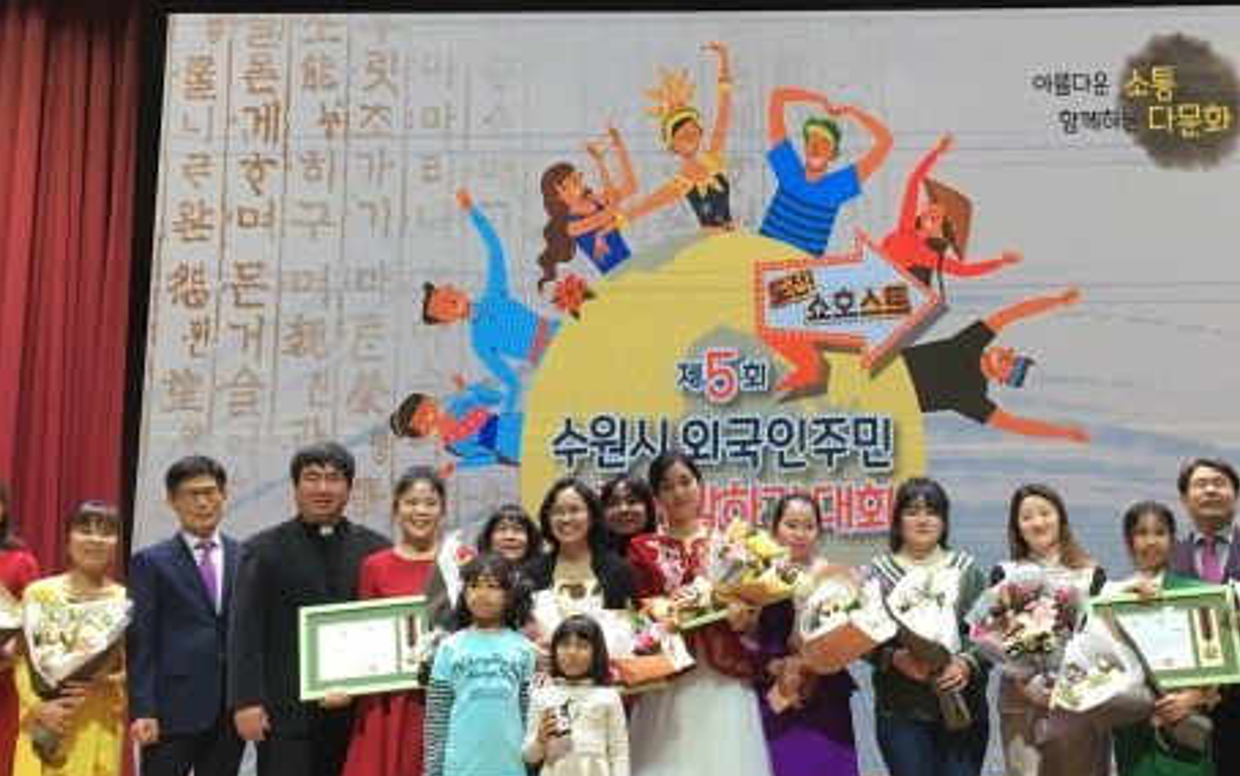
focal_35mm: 44
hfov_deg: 45.2
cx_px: 688
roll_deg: +0.6
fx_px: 1487
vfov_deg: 29.2
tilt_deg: +13.9
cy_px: 444
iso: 32
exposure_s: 1/30
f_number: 2.2
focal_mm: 4.15
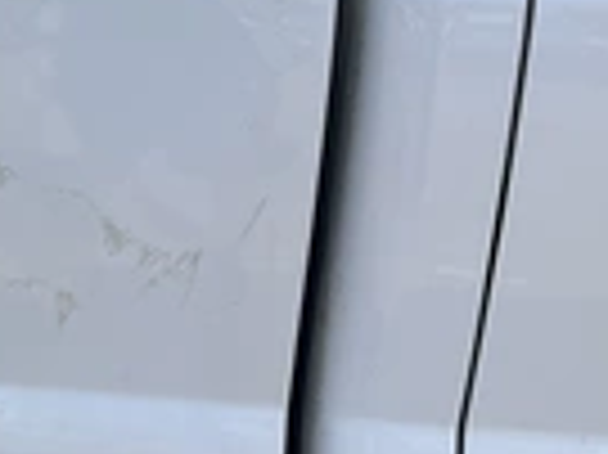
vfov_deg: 17.1
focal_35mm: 86
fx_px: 1509
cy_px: 175
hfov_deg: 21.1
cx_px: -140
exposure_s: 1/997
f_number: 1.8
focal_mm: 3
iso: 25
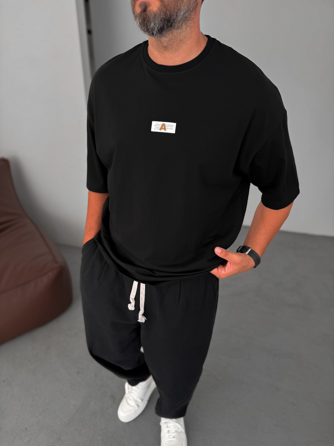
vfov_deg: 71.6
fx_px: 309
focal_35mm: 24
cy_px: 223
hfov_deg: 56.8
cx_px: 167
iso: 125
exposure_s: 1/100
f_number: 1.8
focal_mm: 6.76
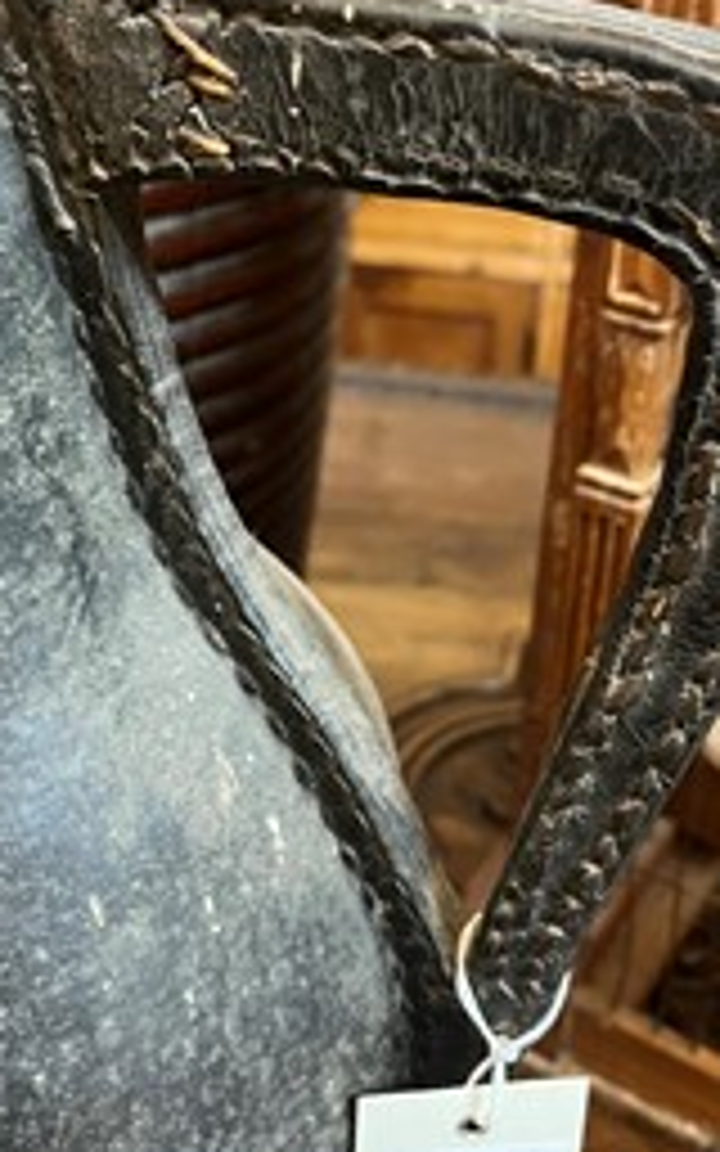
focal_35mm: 43
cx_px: 315
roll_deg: -0.3
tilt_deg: -27.8
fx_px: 1350
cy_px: 464
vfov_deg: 46.0
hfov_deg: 29.8
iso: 400
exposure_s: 1/33
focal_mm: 5.1
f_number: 1.6
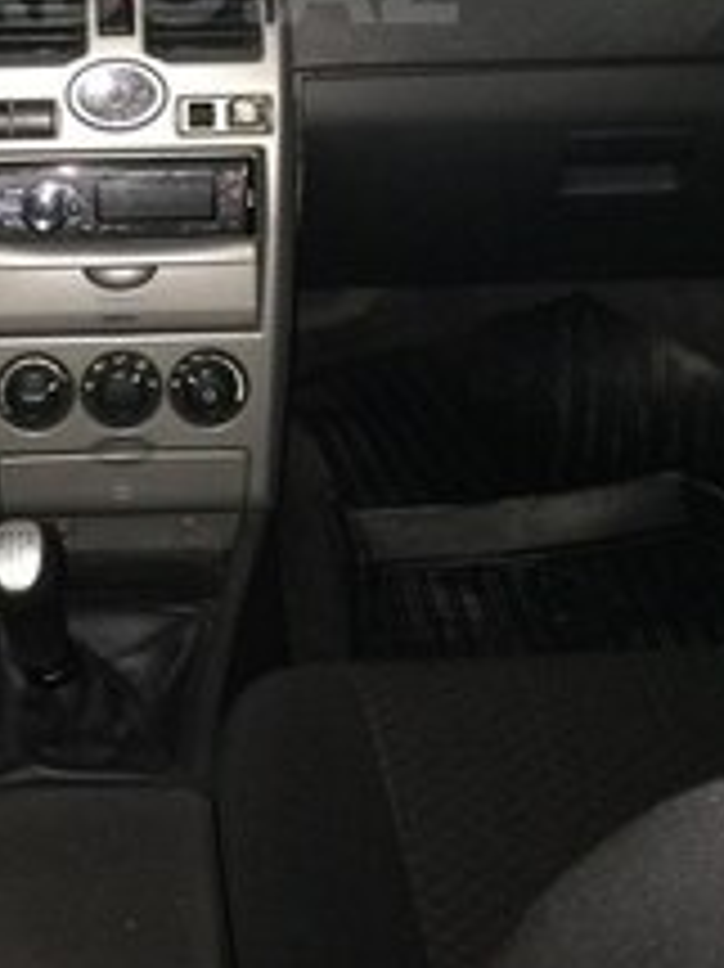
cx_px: 112
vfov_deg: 27.2
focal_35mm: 67
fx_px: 1870
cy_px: -27
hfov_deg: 21.5
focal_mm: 4.15
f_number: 2.2
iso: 250
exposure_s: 1/17
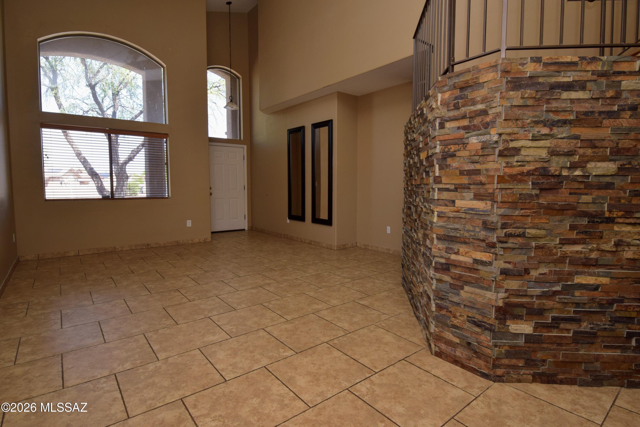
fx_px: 320
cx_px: 320
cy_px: 214
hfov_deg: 90.0
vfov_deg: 67.4
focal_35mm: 18
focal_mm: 12
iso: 400
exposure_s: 1/60
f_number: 9
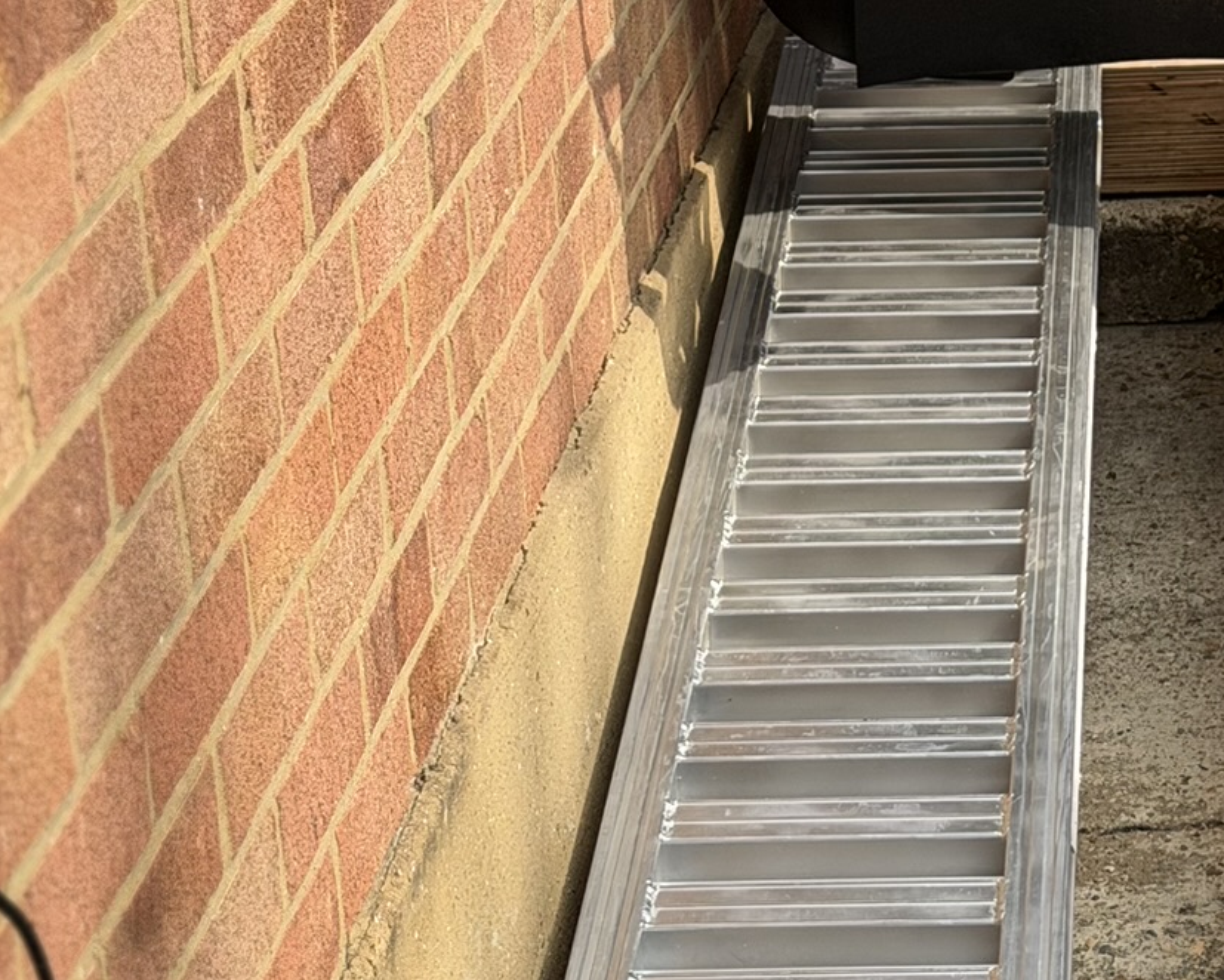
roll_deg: +3.2
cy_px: -1
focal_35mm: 116
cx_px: 1134
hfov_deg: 16.3
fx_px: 4203
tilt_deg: -12.1
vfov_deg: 13.1
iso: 80
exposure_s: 1/2577
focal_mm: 6.76
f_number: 1.78
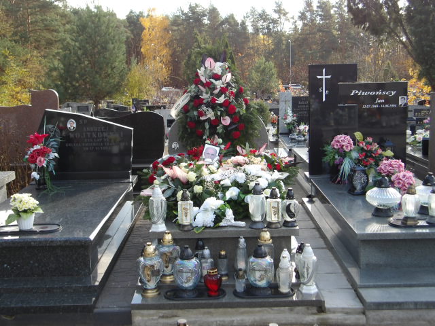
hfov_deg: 44.8
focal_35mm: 42
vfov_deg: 34.3
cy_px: 163
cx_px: 218
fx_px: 528
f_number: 3.7
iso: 100
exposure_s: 1/135
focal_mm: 7.6
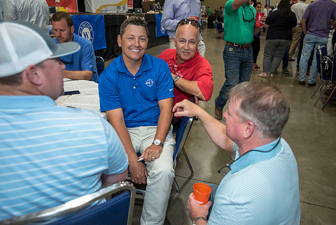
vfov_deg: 45.0
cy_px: 112
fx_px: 271
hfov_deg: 63.6
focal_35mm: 29
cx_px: 170
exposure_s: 1/200
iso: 1250
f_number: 2.8
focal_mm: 28
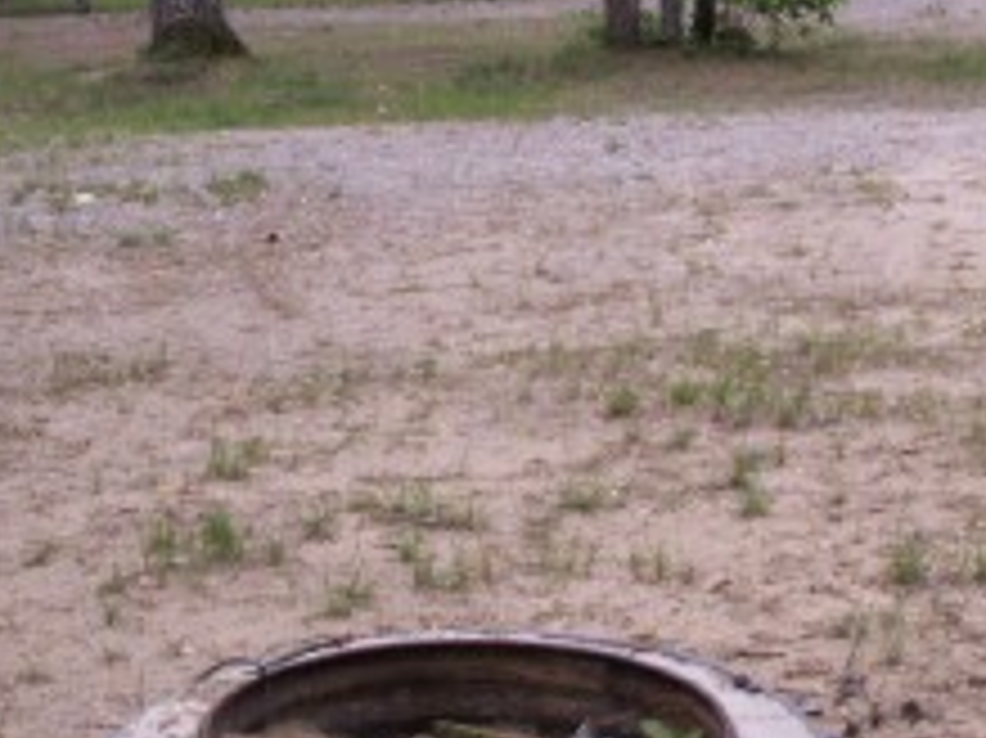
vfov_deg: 17.8
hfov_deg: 23.7
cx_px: 664
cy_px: 155
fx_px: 2334
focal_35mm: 82
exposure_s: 1/60
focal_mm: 5.86
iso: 50
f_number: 3.5
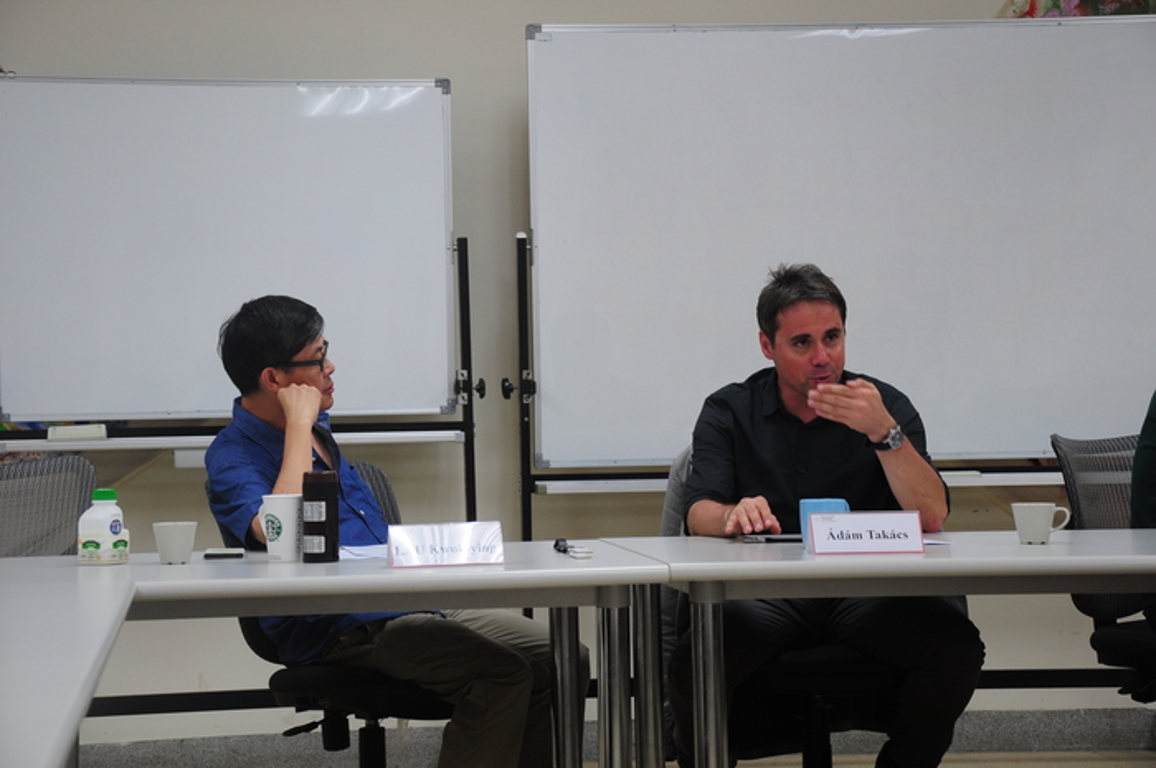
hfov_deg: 23.4
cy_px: 384
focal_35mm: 87
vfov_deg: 15.7
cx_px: 578
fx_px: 2790
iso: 400
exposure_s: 1/50
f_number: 5.6
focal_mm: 58
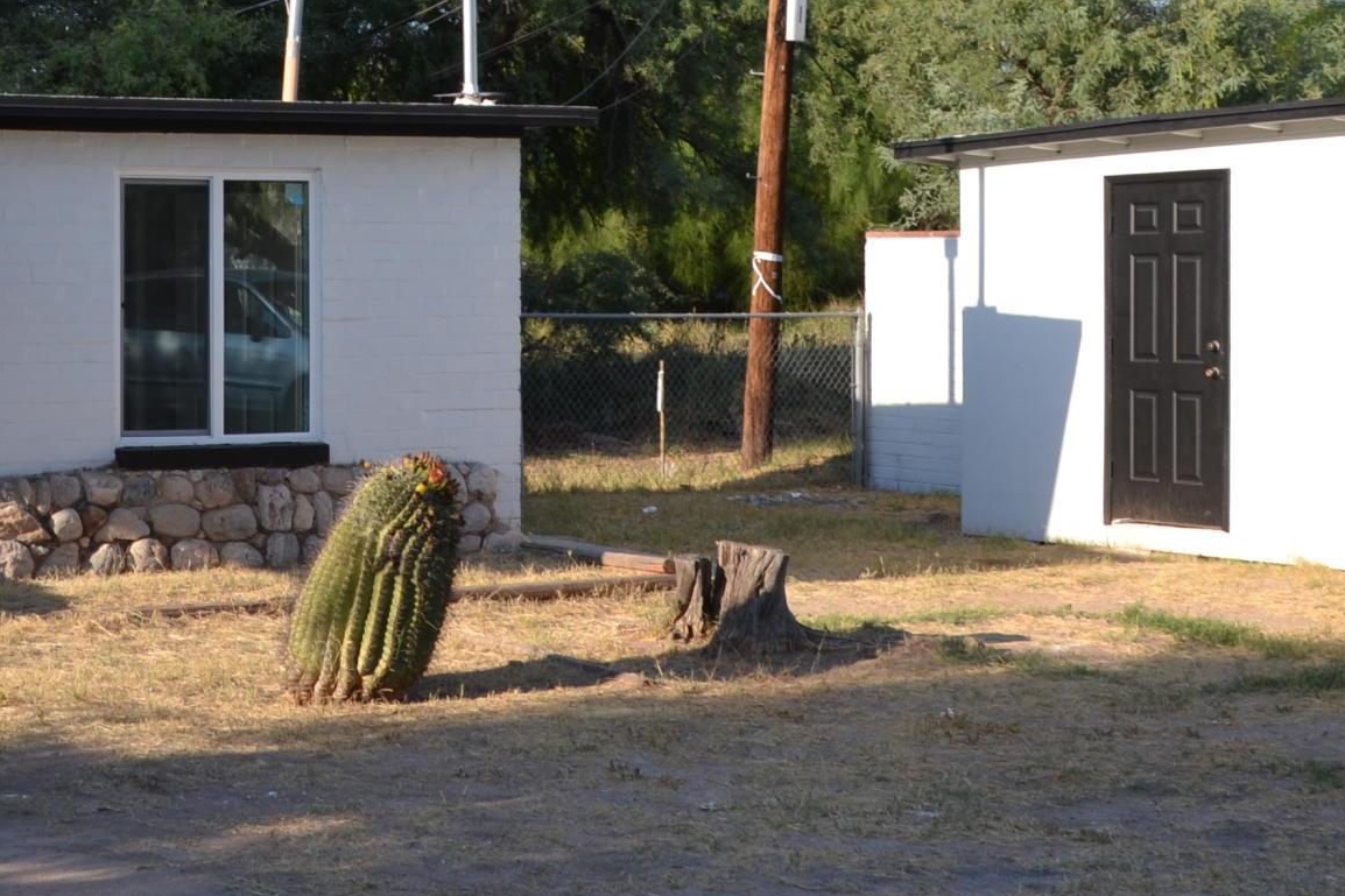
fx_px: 2914
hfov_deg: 25.1
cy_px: 193
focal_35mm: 78
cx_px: 106
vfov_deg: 17.4
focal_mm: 20
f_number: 8
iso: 100
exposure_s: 1/250
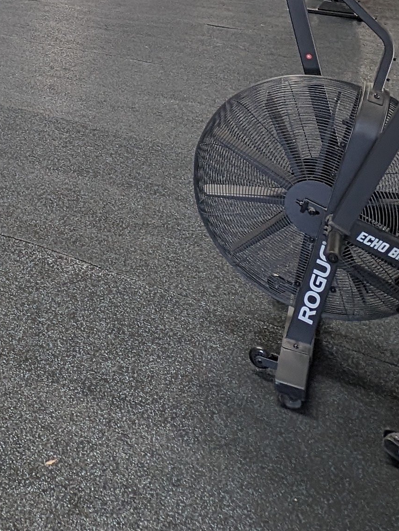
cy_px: -59
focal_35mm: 43
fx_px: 659
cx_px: 1
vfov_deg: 36.7
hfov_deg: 31.2
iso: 79
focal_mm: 2.23
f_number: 1.95
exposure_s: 1/35.9
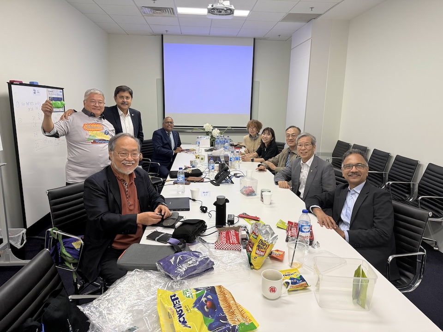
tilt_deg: -10.4
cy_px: 166
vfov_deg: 56.8
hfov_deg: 71.6
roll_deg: -1.2
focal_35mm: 24
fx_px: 307
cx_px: 222
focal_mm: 6.76
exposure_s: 1/100
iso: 125
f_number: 1.78
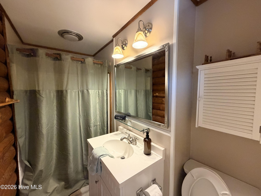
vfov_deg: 85.7
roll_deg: +0.8
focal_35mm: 14
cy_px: 98
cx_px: 130
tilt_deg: -4.8
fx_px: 106
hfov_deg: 102.1
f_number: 2.2
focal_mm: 2.22
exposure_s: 1/60
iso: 500
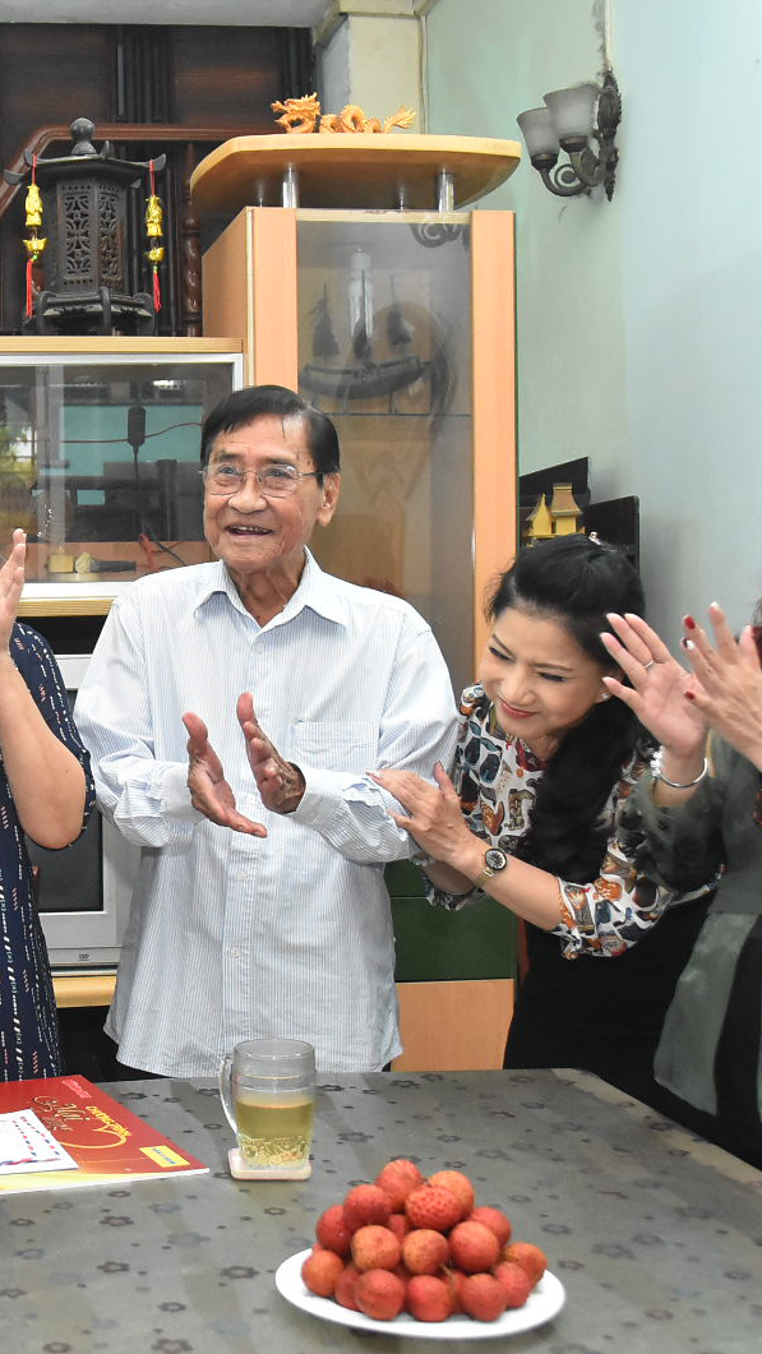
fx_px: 1724
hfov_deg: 23.8
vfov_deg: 42.9
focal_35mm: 48
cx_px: -11
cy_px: 681
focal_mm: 20
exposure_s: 1/160
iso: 3200
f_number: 3.5
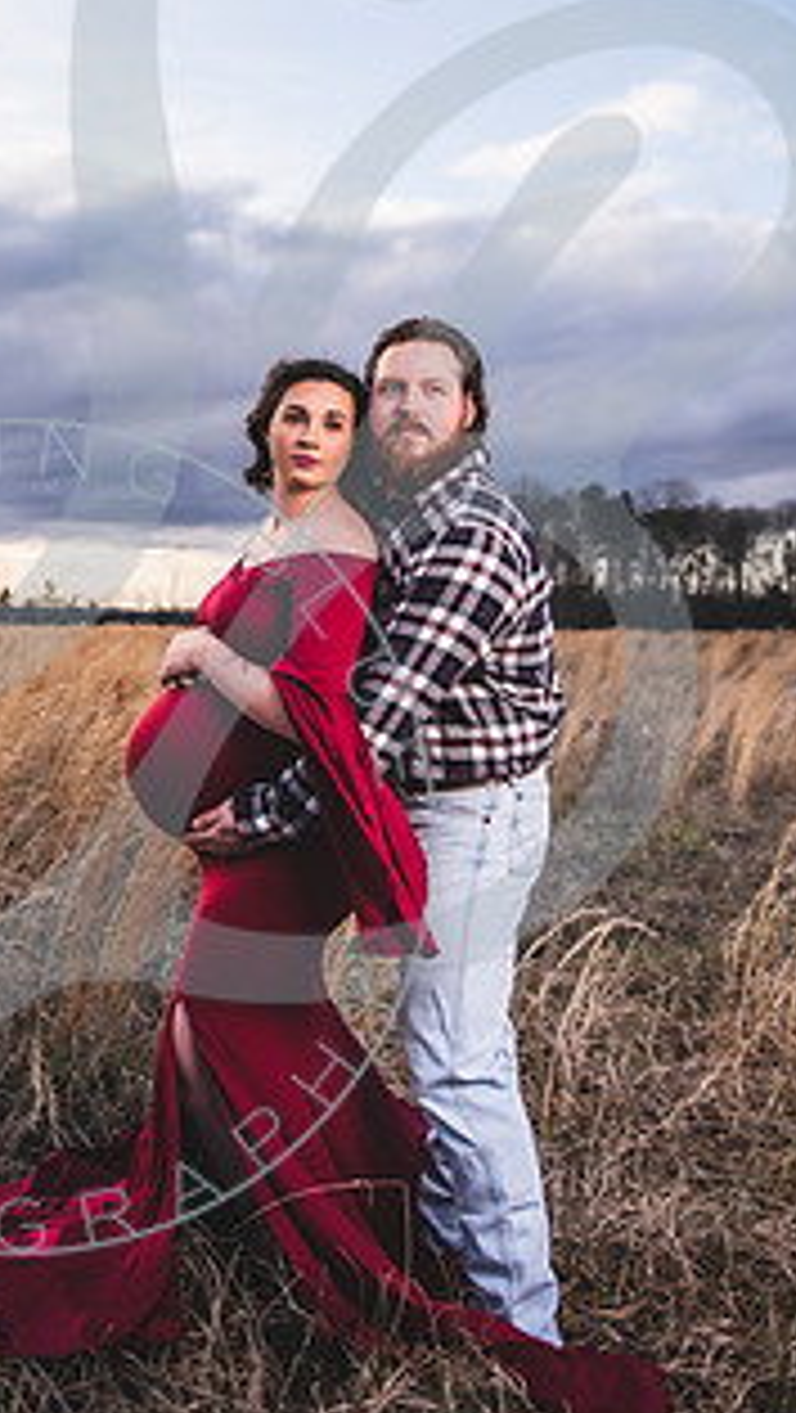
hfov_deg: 32.4
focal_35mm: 36
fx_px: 1349
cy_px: 495
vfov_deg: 54.4
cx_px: 220
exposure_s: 1/800
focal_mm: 24
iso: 100
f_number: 2.8
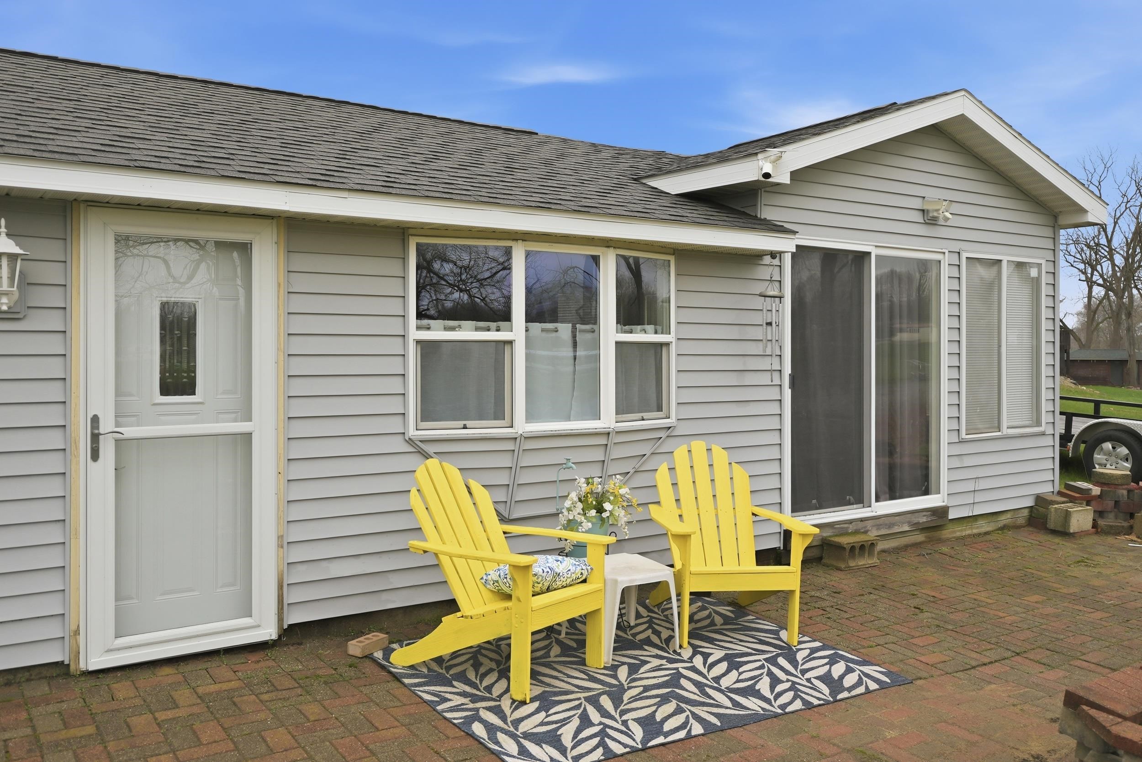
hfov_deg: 63.7
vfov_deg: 45.0
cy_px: 381
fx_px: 920
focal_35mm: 29
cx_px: 571
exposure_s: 1/200
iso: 100
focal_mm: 19.5
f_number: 4
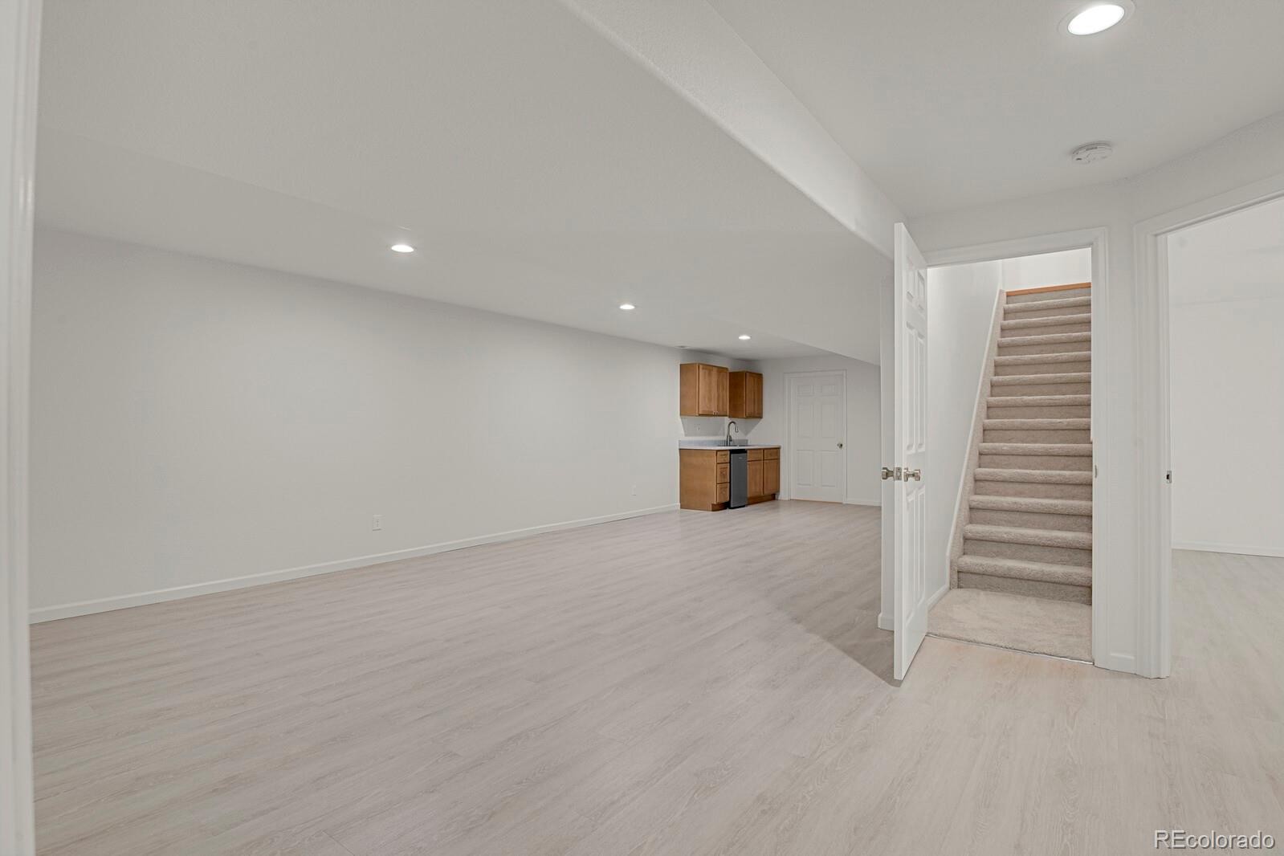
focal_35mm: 17
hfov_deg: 93.3
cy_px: 428
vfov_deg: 70.4
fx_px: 606
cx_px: 642
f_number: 8
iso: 250
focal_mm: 17
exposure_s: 4
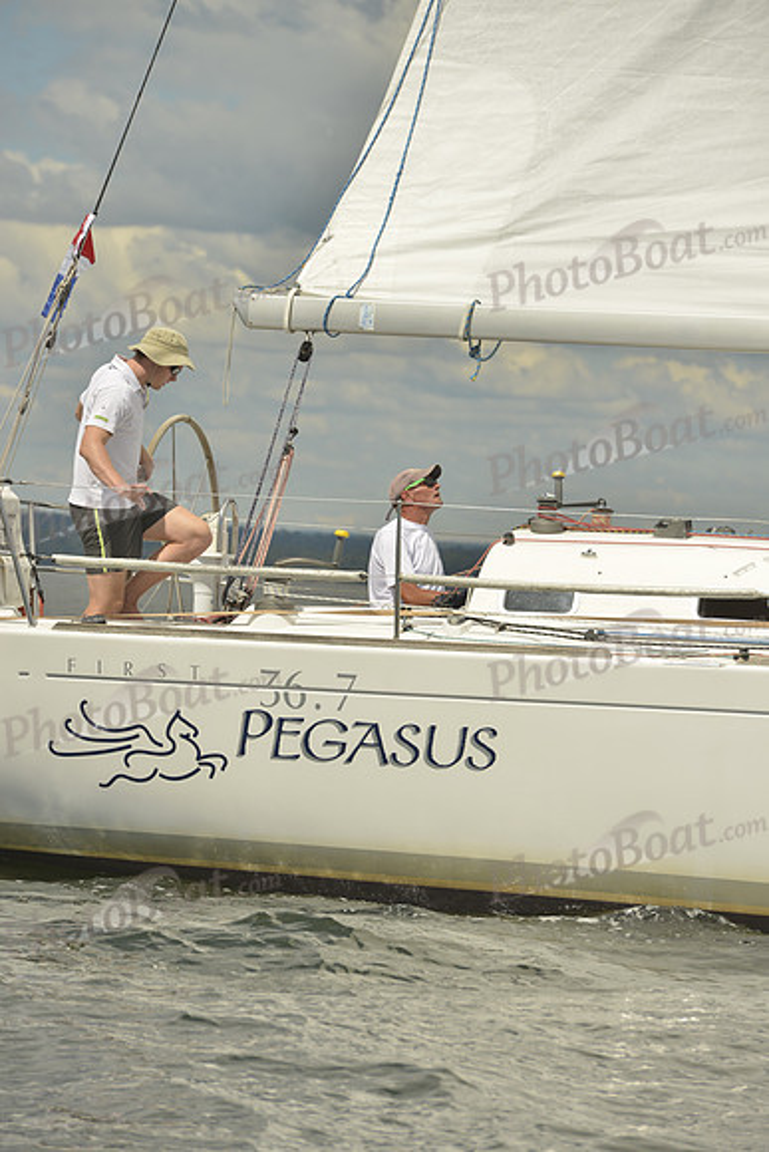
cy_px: 576
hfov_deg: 6.9
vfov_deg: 10.3
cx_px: 384
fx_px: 6404
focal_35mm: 200
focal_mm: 200
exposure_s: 1/1000
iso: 200
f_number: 10
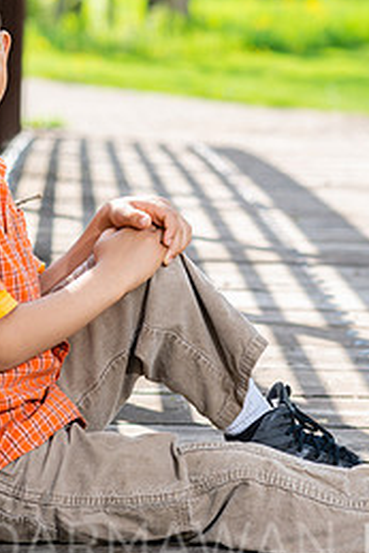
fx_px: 2948
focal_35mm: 192
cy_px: 193
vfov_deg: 10.7
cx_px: 260
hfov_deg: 7.2
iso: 100
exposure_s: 1/200
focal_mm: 85
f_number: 5
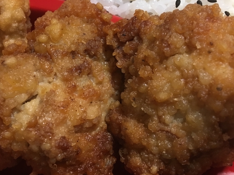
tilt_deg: -65.8
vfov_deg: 34.2
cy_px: 69
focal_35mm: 42
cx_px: 124
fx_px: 284
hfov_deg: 44.8
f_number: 2.2
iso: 200
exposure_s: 1/15
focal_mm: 4.15
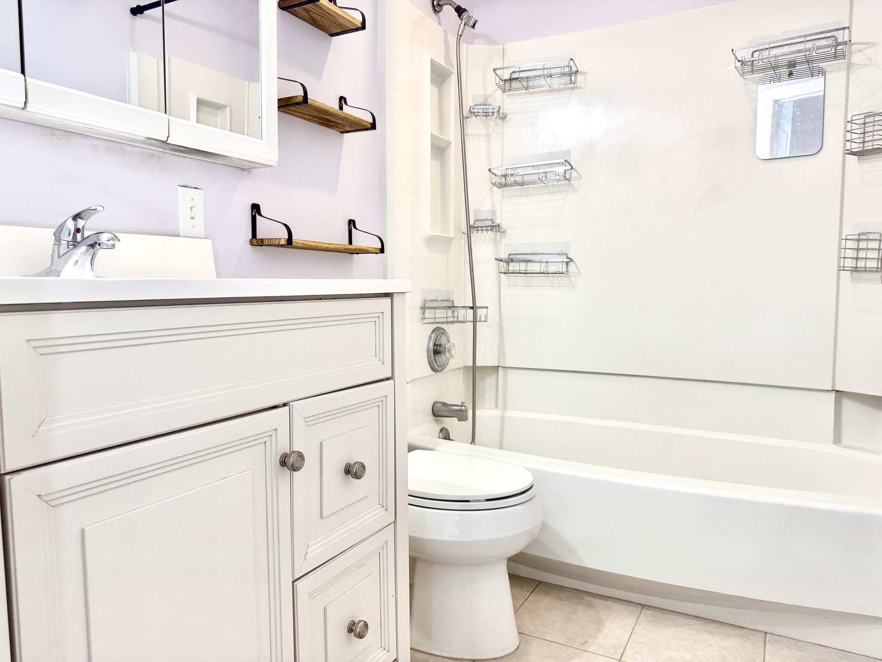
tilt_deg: -3.7
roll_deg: -0.2
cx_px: 441
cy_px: 331
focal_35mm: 24
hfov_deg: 71.6
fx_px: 612
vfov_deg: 56.8
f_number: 1.78
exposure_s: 1/120
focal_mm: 6.76
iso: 160
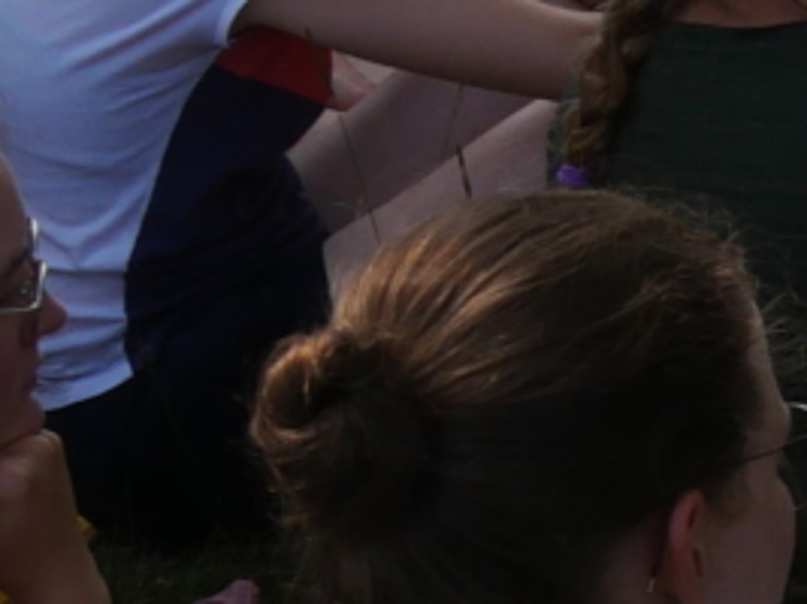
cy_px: 157
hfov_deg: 8.9
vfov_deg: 6.9
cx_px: 1418
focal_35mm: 215
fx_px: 5010
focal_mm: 14
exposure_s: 1/400
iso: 200
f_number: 7.1
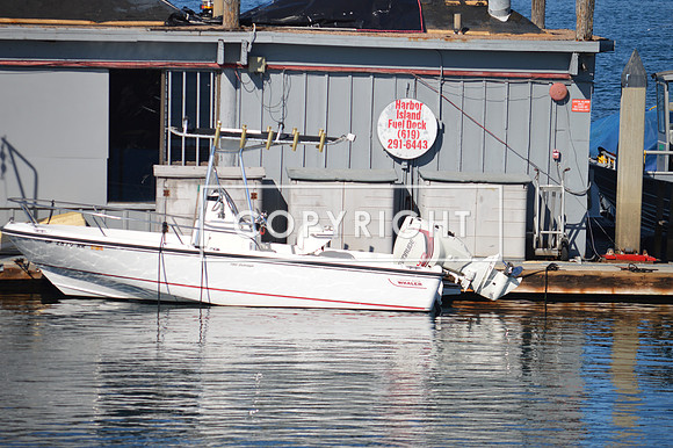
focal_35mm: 248
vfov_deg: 5.5
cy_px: 224
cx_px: 336
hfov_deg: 8.3
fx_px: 4624
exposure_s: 1/640
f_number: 6.3
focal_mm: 165
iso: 100
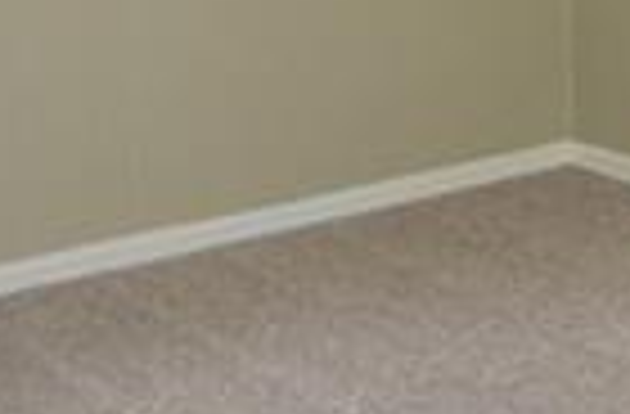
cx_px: 835
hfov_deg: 18.4
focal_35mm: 103
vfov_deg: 12.0
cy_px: -358
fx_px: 1794
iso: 800
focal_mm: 12
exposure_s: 1/320
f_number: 5.6
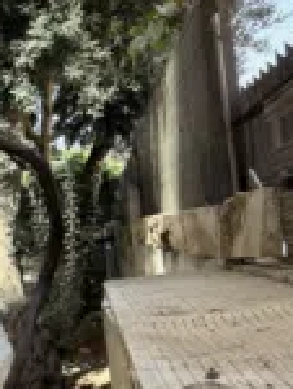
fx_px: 720
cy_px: 340
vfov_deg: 29.2
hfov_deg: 20.9
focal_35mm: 64
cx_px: -91
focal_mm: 6.76
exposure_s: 1/394
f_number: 1.78
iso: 80
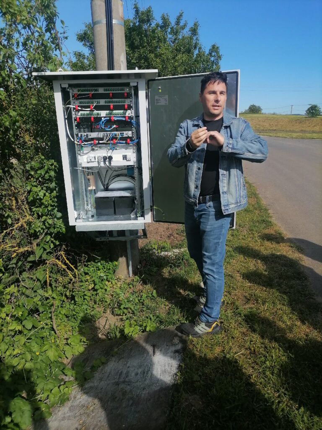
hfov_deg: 53.1
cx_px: 161
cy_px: 215
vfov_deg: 67.3
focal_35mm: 26
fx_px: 322
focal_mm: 5.4
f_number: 1.8
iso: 50
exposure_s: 1/1515
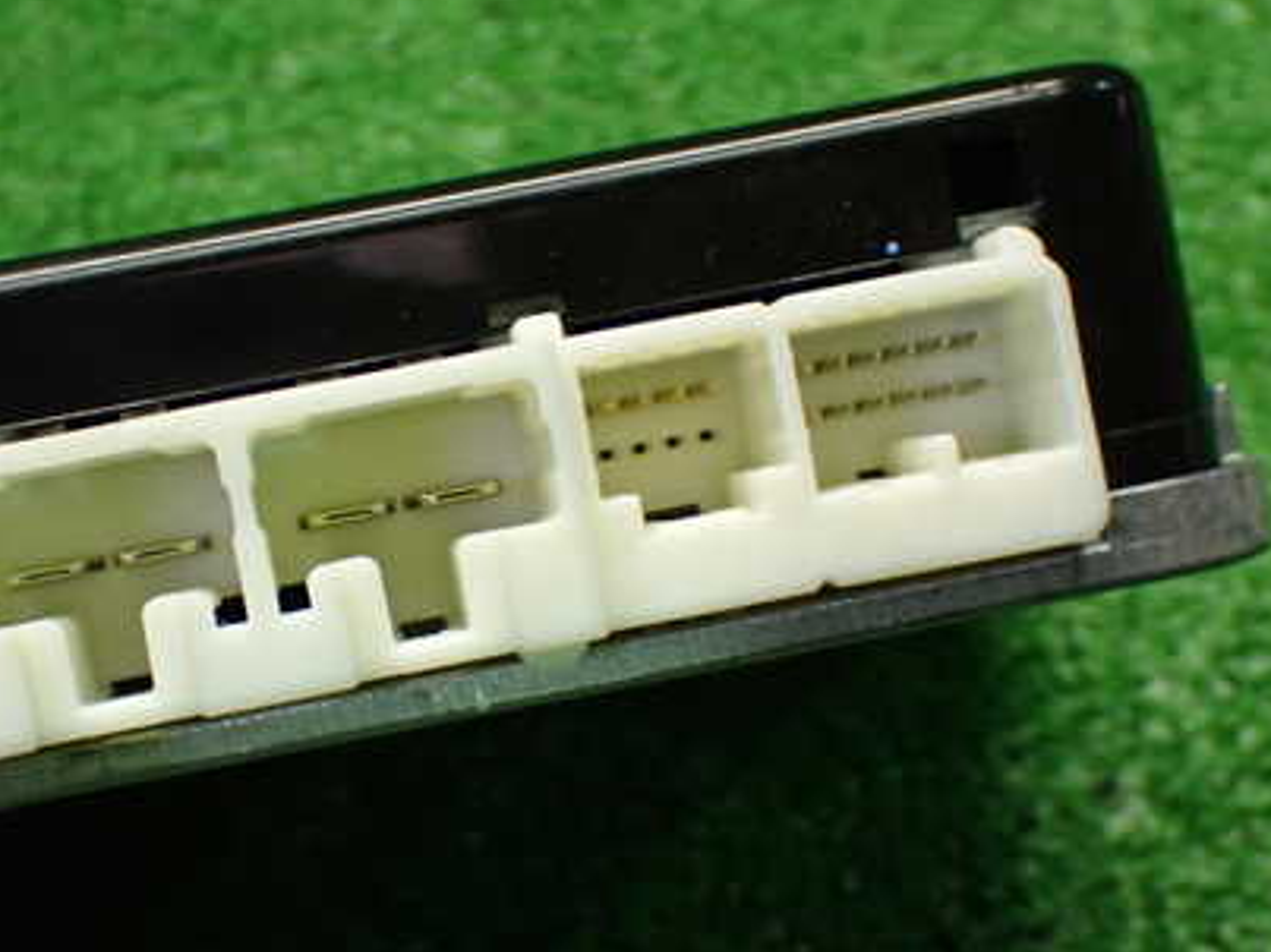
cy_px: 533
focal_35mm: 70
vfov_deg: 21.0
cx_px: 486
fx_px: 2569
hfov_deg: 27.7
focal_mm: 8.4
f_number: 3.1
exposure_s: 1/100
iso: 800
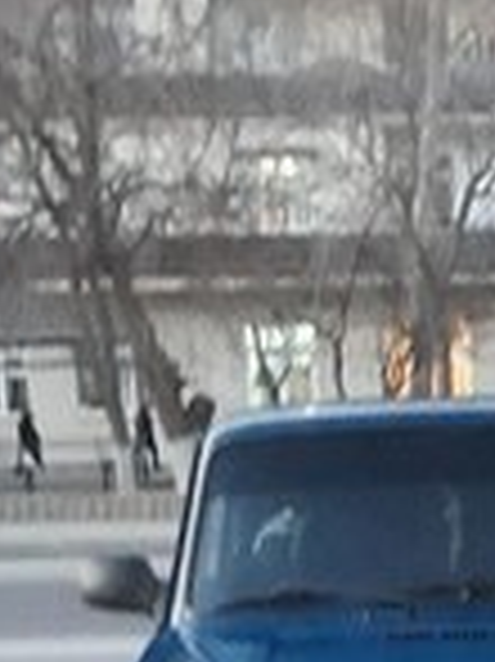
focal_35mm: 91
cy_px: 964
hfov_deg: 15.9
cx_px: 495
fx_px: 1738
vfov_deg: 19.2
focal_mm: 3.6
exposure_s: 1/17
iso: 800
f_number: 1.9
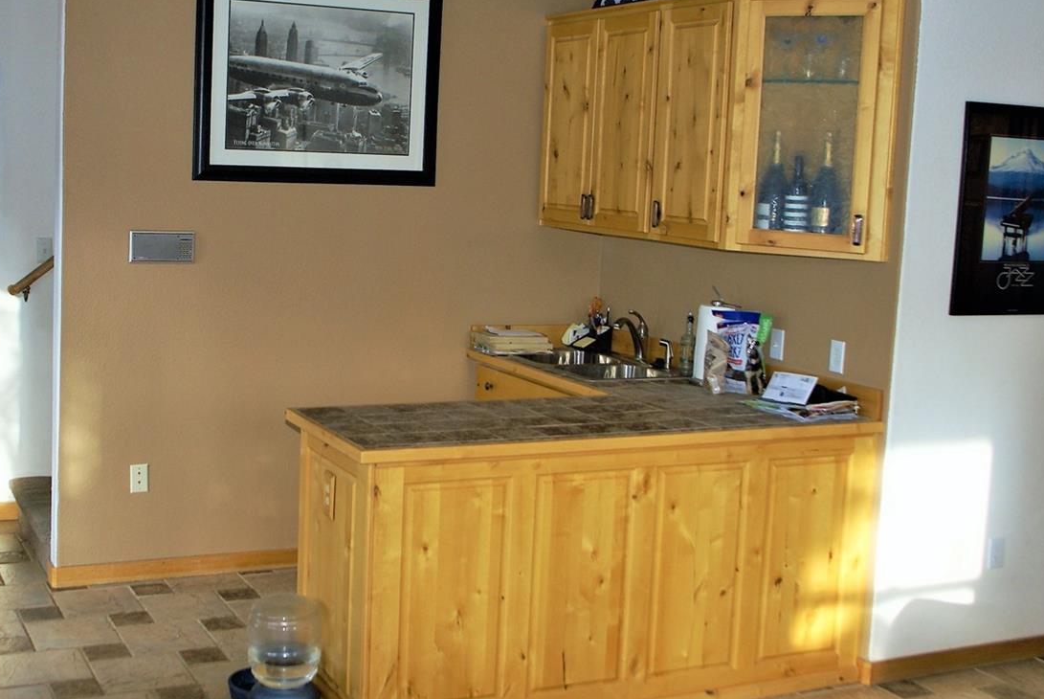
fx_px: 1277
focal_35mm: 44
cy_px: 293
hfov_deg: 44.2
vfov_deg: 30.5
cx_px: 413
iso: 160
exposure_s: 1/60
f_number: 3.2
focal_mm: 20
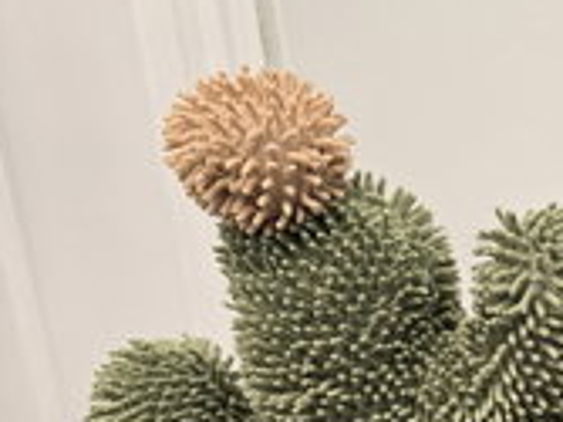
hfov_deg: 23.2
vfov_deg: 19.5
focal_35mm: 69
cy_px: 559
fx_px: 1121
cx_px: 826
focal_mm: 6.3
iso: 160
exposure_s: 1/120
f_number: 1.7
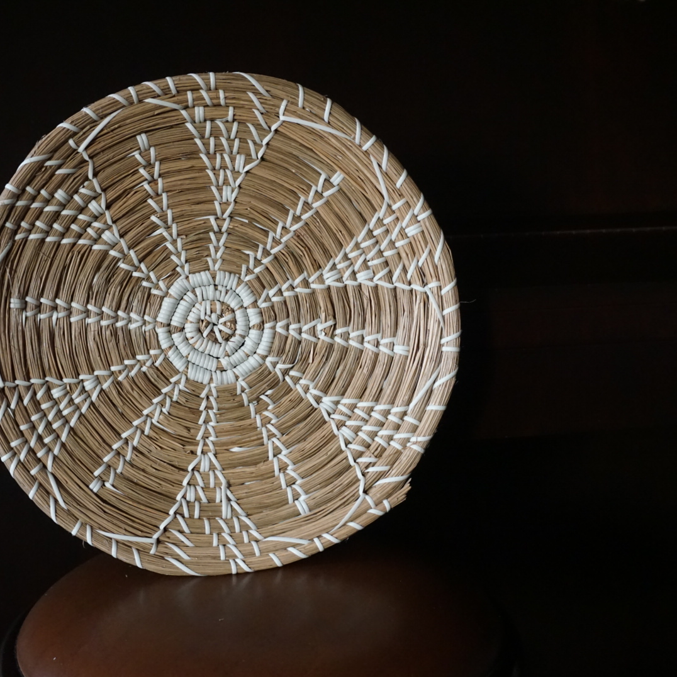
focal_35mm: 46
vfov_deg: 36.8
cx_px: 208
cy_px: 338
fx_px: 1018
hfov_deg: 36.3
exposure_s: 1/100
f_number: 4.5
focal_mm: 24
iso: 3200
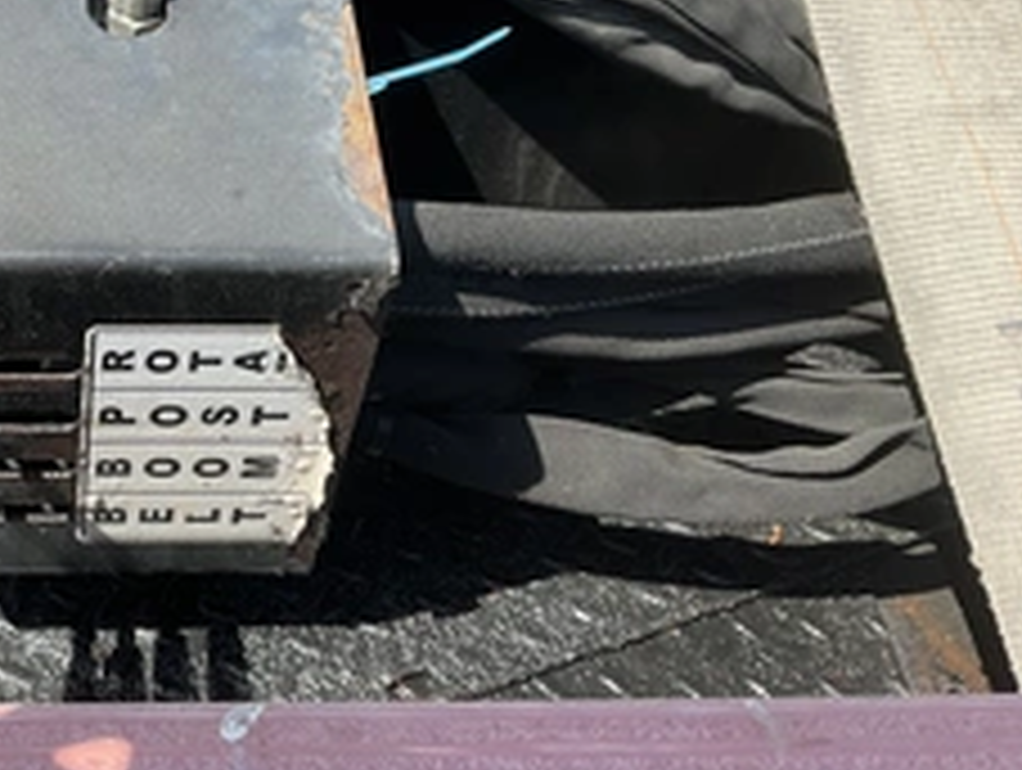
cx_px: 126
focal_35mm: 51
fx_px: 1508
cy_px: 158
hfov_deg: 35.5
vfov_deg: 28.1
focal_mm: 3
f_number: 1.8
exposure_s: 1/551
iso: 25
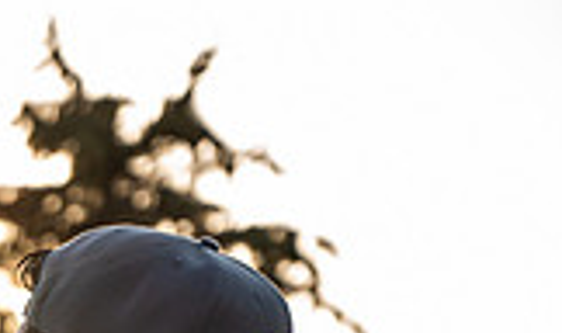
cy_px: 667
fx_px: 3986
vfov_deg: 4.7
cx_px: -293
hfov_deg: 7.9
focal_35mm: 264
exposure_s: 1/250
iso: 125
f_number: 4
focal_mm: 70
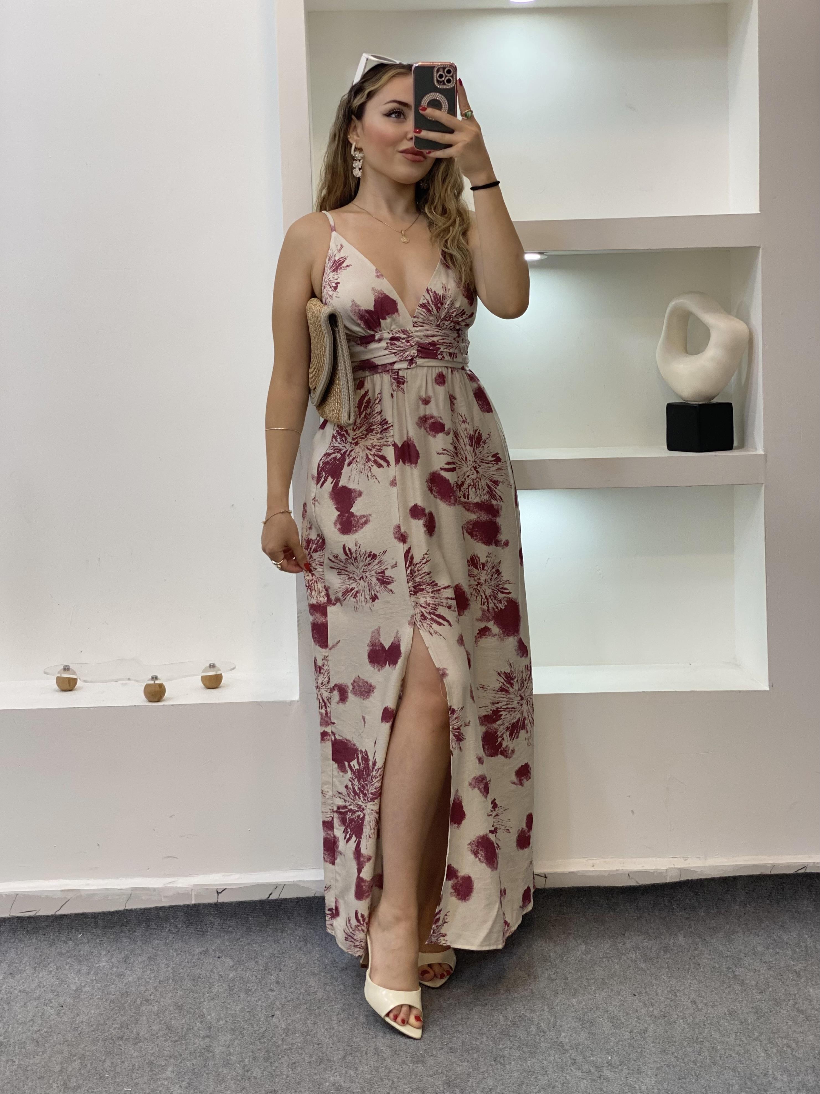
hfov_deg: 28.0
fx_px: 1643
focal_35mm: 52
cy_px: 547
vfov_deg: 36.8
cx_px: 410
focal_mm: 6
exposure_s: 1/100
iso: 80
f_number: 2
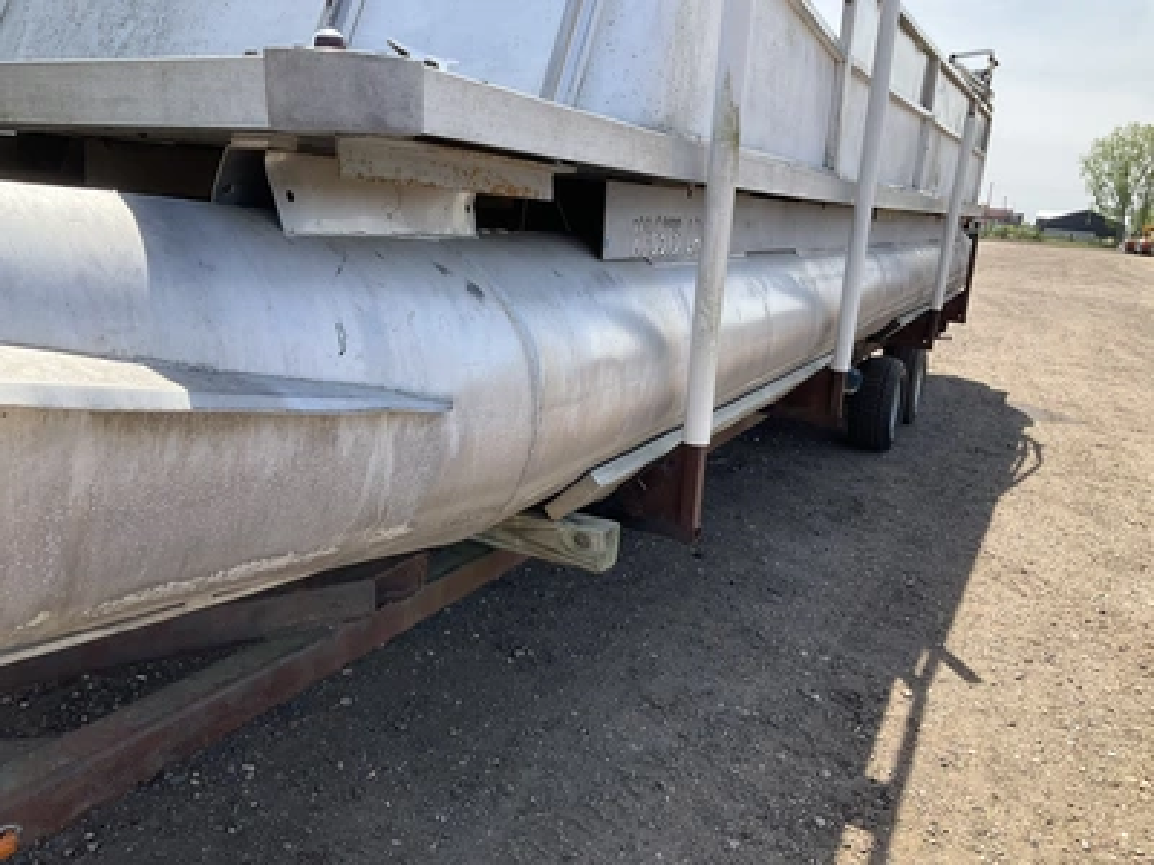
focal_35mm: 29
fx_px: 967
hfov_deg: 61.7
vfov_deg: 48.2
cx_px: 577
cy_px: 432
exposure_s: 1/650
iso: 25
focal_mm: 3
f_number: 1.8
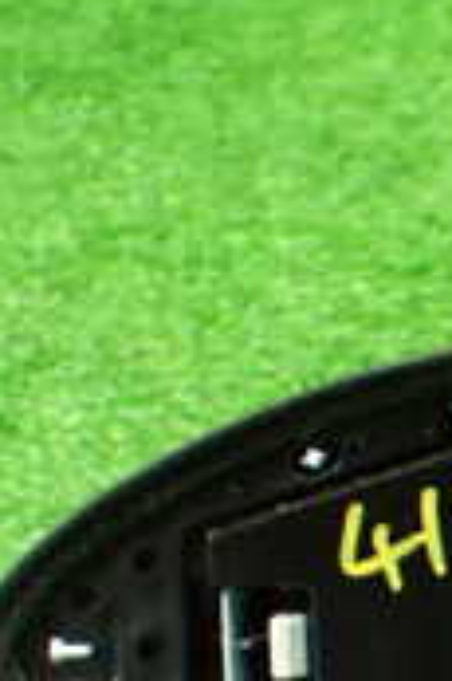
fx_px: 3208
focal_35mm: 170
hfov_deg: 7.7
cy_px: 653
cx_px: 920
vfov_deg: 12.0
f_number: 3.1
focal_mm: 8.4
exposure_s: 1/50
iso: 800
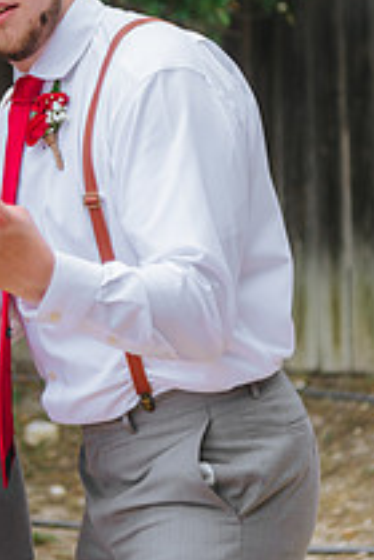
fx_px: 2072
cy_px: 224
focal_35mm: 133
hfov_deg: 10.2
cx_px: 3
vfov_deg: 15.4
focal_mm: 62
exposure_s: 1/320
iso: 80
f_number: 2.8
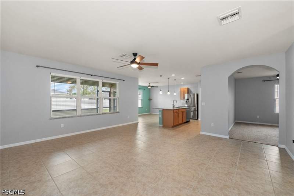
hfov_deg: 100.4
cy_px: 98
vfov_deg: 77.3
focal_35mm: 15
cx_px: 147
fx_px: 122
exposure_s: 1/125
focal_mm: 15
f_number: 6.3
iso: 500
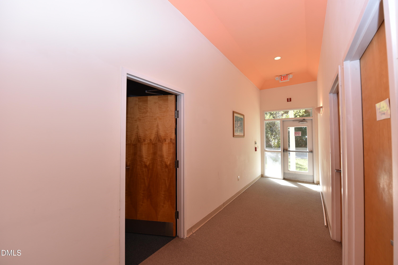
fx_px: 155
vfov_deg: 81.2
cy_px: 132
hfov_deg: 104.2
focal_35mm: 14
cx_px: 199
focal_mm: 14
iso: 220
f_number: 5.6
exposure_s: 1/125
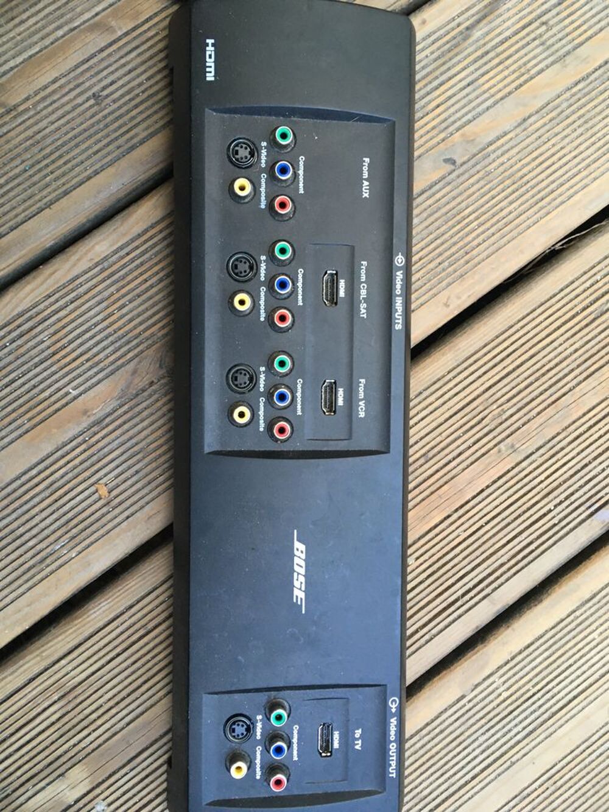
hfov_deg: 48.2
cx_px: 304
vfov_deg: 61.7
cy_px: 406
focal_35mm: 29
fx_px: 680
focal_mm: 4.15
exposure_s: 1/33
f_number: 2.2
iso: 125
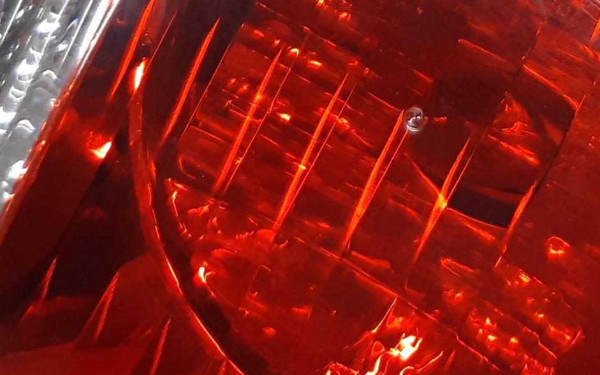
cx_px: 576
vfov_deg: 20.0
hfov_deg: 31.8
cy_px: -98
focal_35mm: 60
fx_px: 981
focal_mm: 3.93
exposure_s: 1/50
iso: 100
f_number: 1.7
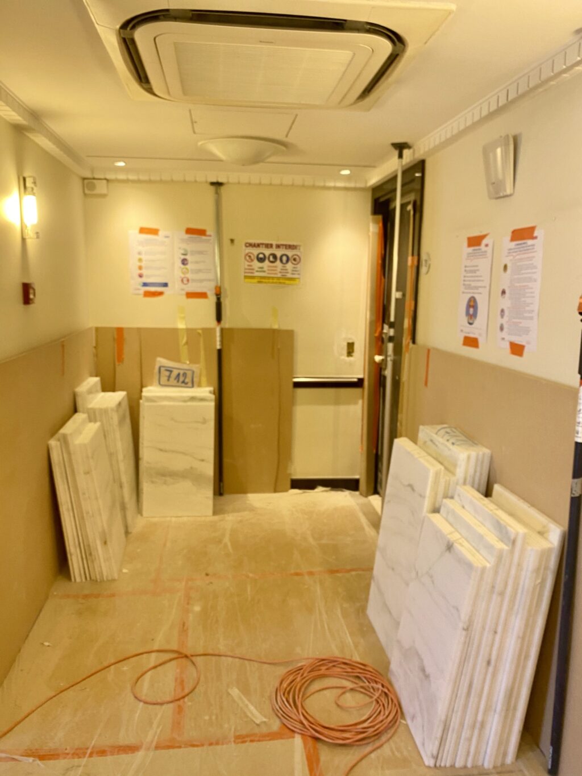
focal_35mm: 26
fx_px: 583
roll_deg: -0.6
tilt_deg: -8.6
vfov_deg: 67.3
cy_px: 388
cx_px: 291
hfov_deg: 53.1
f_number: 1.8
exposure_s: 1/50
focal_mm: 4.25
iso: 160
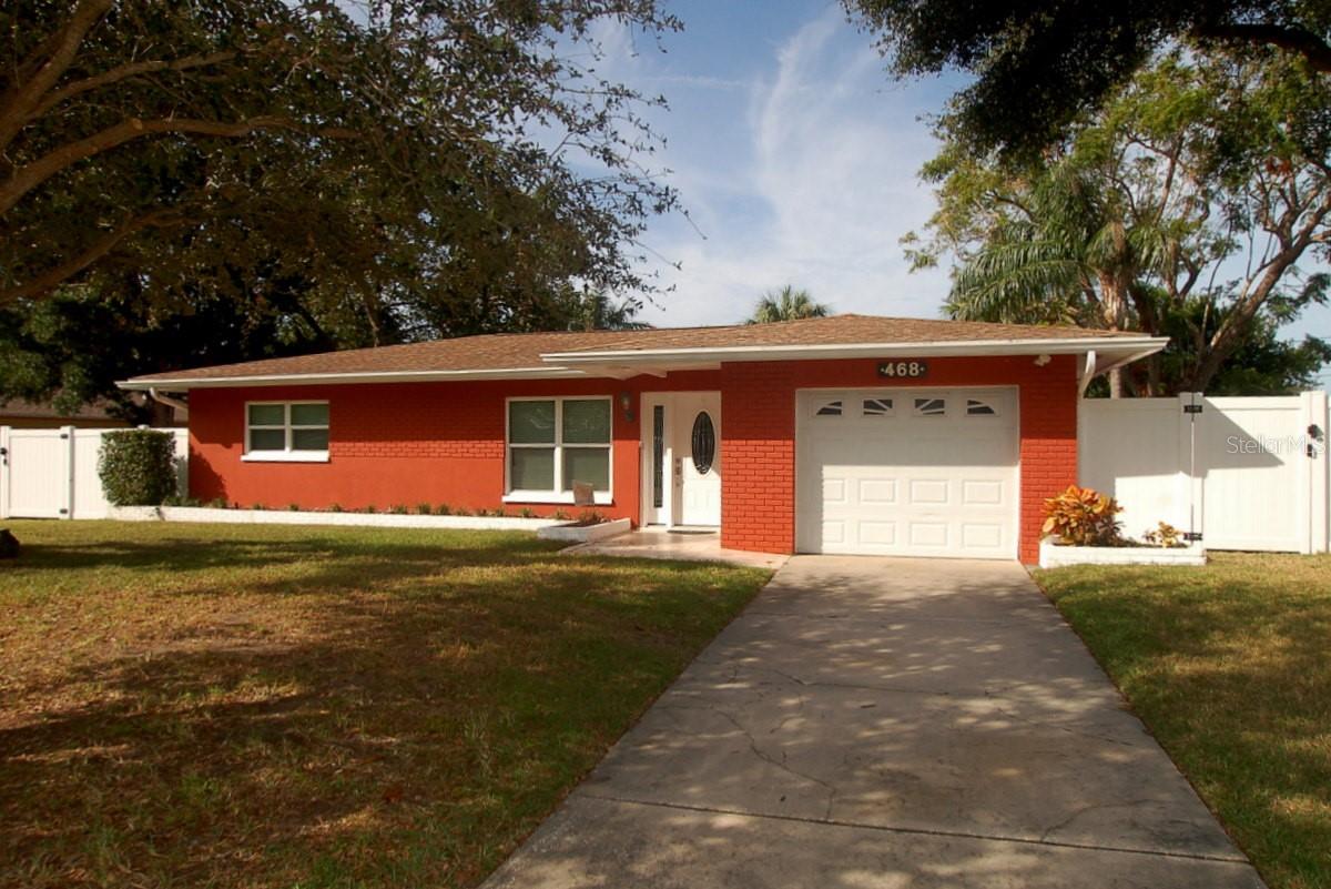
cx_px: 666
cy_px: 444
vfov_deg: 63.3
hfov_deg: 85.4
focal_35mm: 20
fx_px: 721
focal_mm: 13
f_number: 11
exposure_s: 1/500
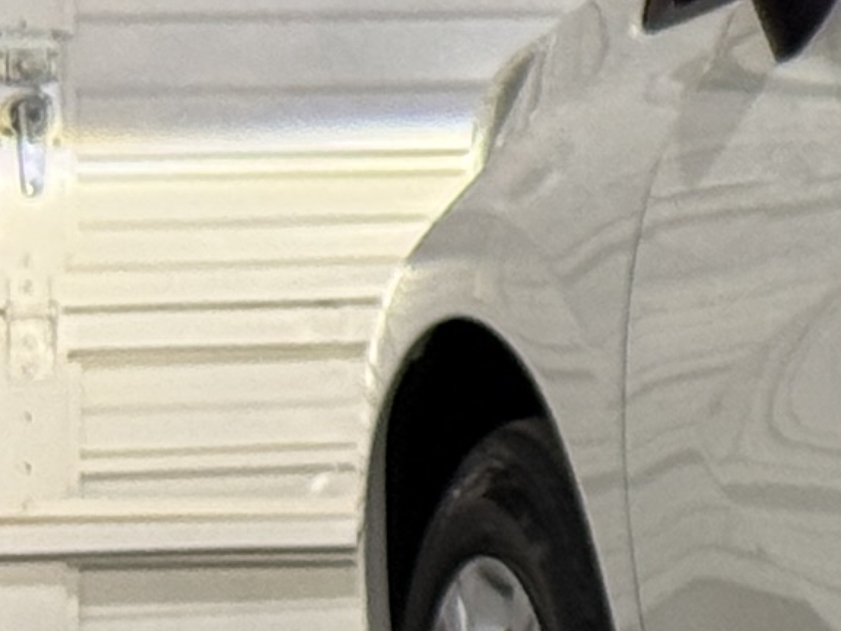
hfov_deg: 5.5
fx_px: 8163
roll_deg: +0.6
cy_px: 57
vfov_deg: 4.4
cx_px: 2746
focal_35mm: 336
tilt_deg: +0.0
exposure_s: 1/60
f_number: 1.78
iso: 50
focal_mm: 6.76
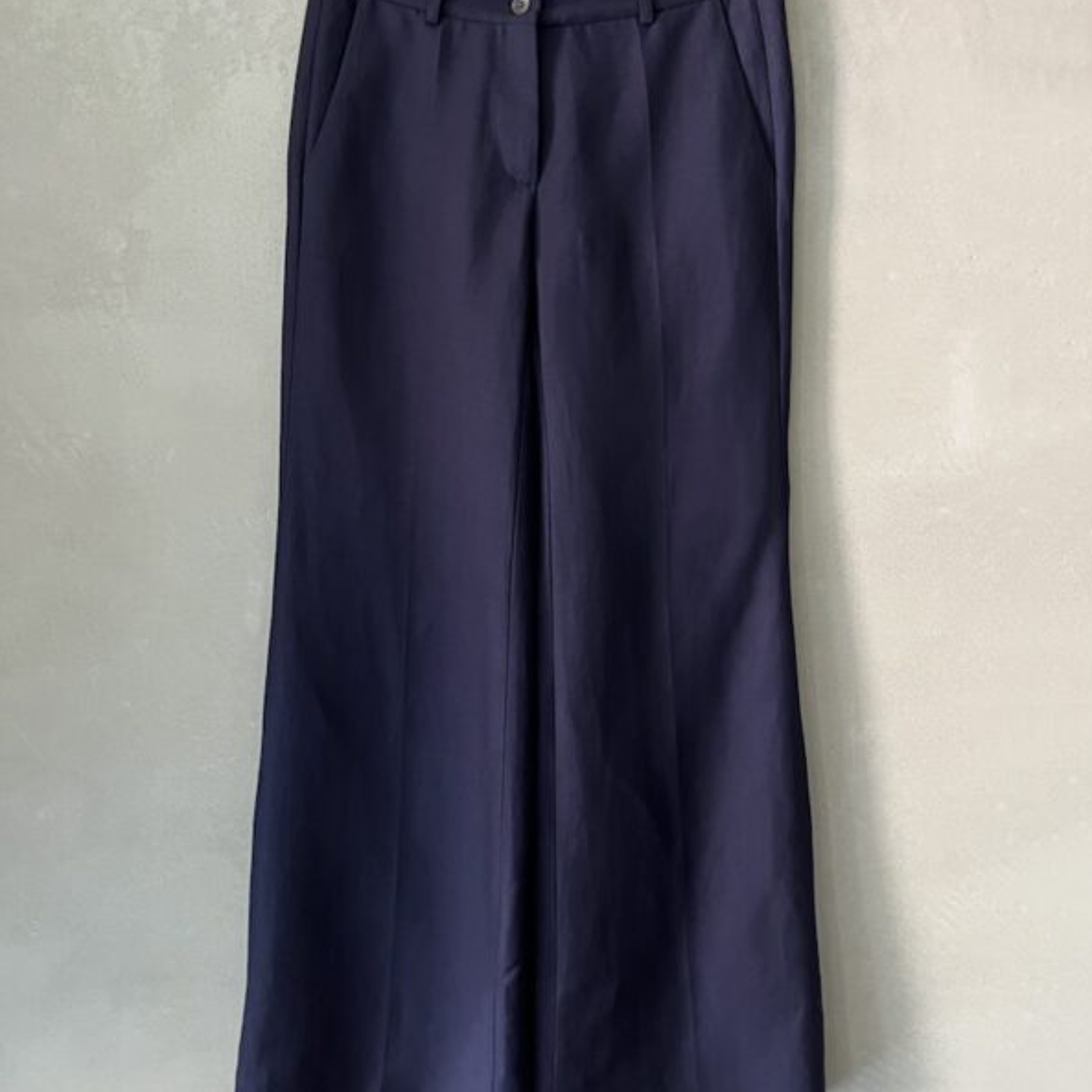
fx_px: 1106
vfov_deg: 52.5
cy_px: 506
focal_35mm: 31
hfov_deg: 52.5
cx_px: 551
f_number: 1.6
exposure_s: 1/60
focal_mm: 5.1
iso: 500
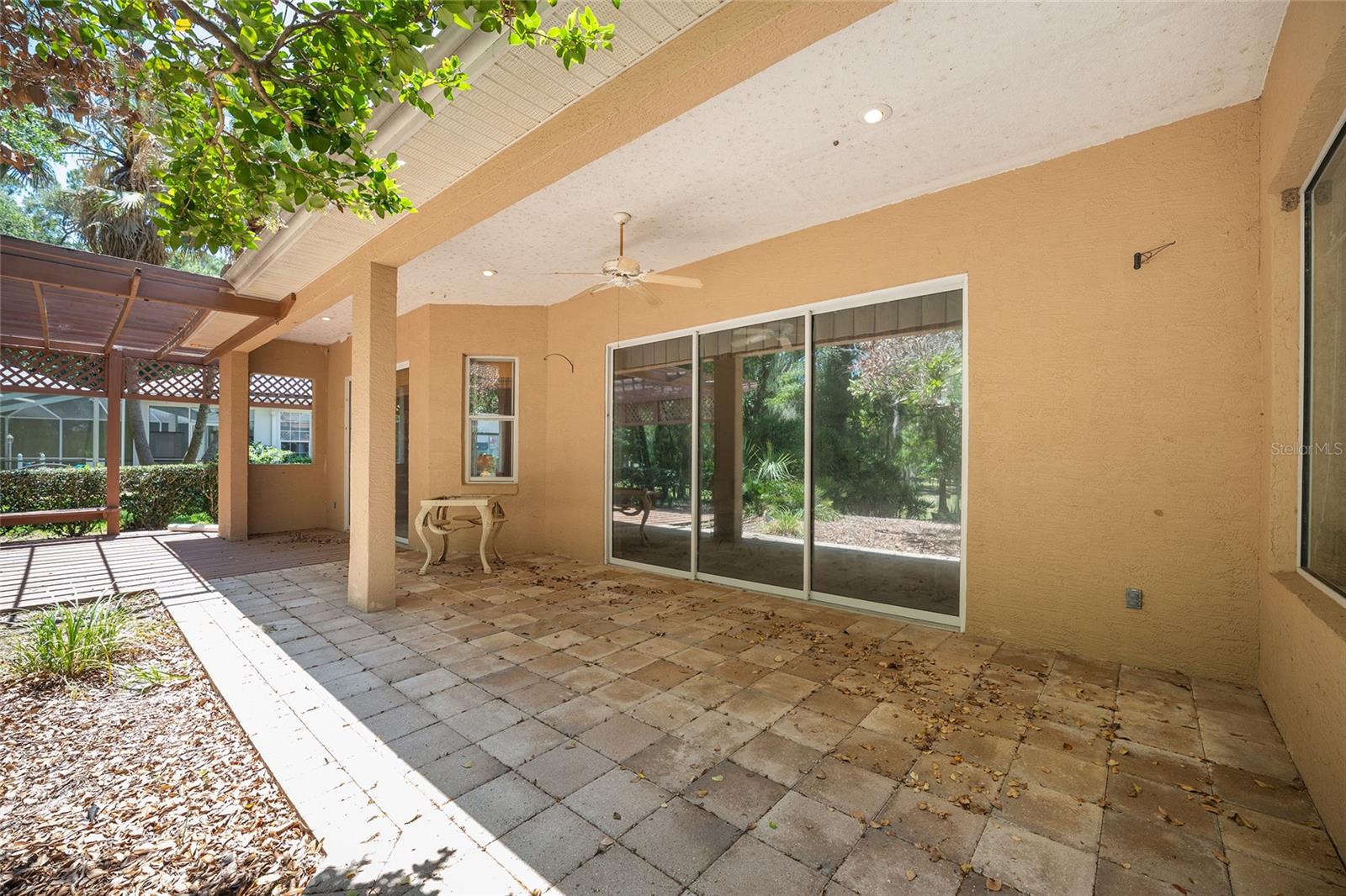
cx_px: 673
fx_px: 523
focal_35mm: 14
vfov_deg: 81.2
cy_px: 448
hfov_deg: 104.3
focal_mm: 14
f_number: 7.1
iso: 400
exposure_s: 1/100
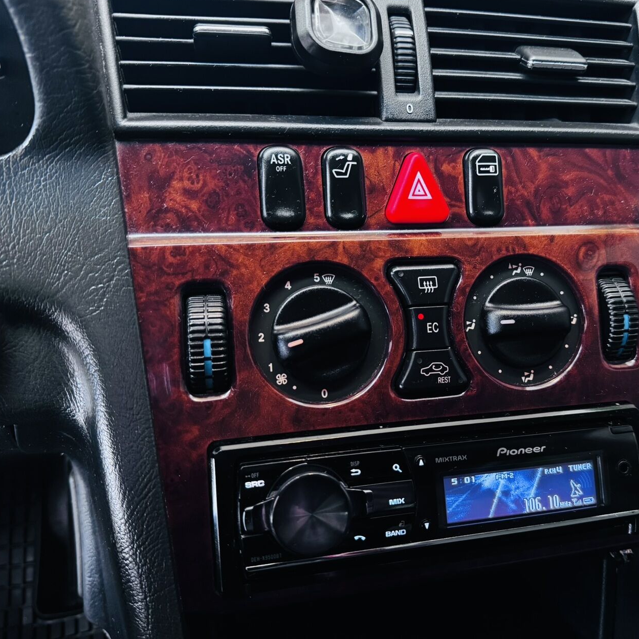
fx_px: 606
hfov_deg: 55.2
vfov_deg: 55.6
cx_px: 381
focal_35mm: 29
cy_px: 320
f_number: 1.78
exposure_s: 1/50
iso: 500
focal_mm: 6.76
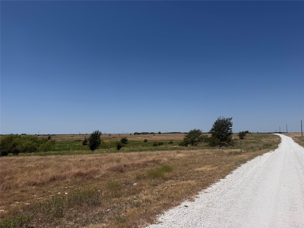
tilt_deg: +3.1
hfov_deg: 71.6
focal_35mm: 24
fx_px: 211
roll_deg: -0.2
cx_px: 152
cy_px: 114
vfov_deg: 56.8
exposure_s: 1/10309
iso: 80
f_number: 1.78
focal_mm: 6.76
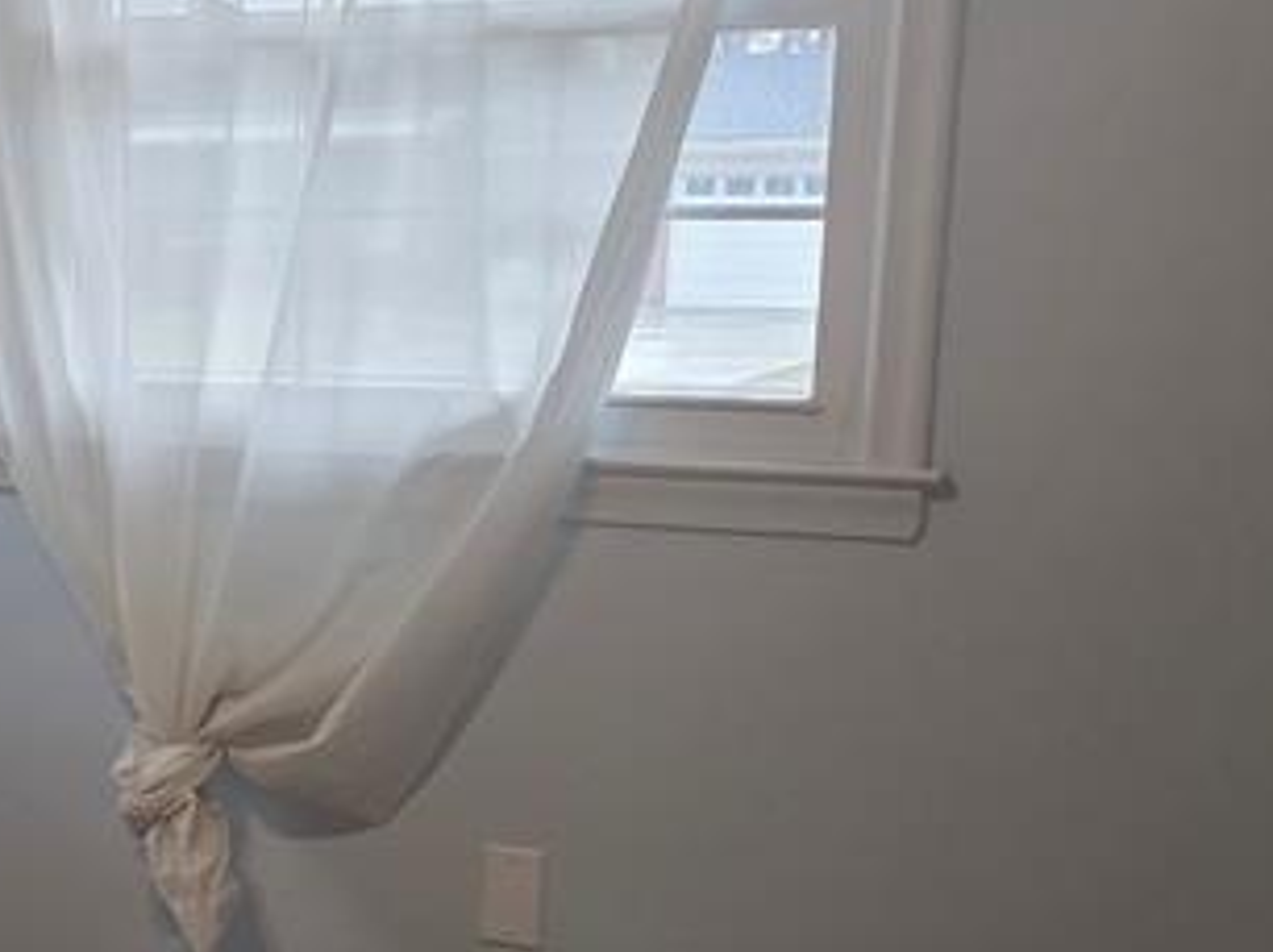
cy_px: 690
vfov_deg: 19.0
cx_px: -200
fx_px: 2829
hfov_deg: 23.5
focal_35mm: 77
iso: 320
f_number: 1.7
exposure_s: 1/120
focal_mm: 6.3
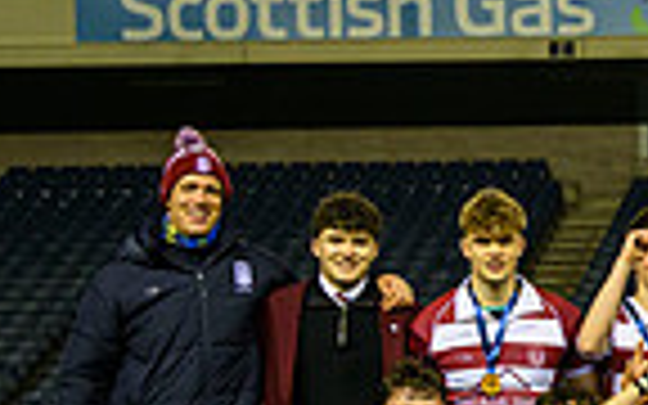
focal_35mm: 297
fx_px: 5245
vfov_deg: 4.4
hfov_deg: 6.9
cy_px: 556
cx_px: 1247
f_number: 4
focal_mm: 70
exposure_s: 1/800
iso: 3200
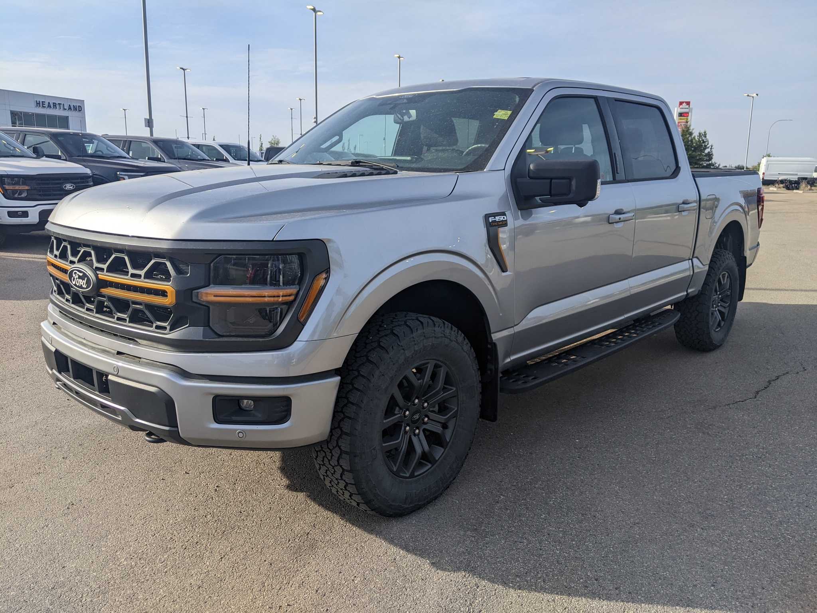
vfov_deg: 51.4
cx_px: 408
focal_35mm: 27
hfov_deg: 65.3
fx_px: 637
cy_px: 306
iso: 45
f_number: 1.8
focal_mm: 4.44
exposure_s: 1/2933
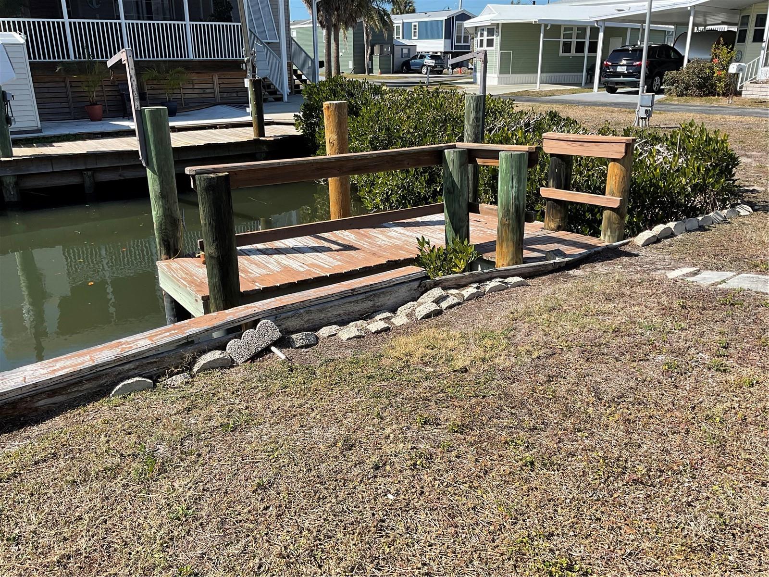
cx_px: 384
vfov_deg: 48.2
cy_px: 288
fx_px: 644
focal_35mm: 29
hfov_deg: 61.7
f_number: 1.8
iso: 16
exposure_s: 1/1490
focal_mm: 3
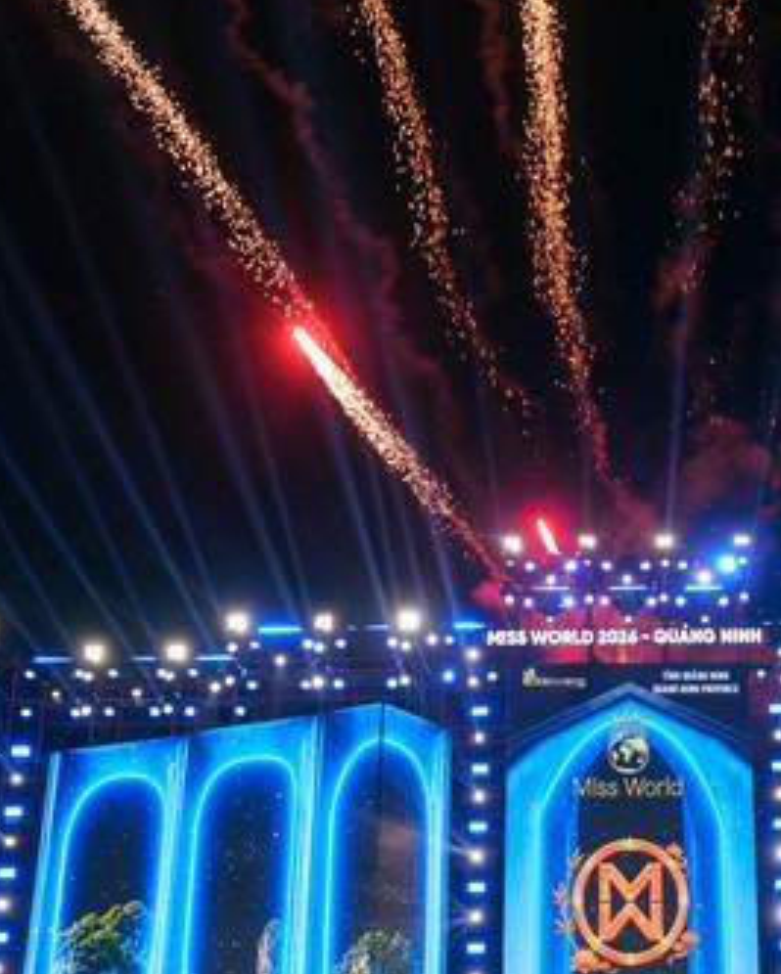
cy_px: 645
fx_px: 1645
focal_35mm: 57
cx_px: 605
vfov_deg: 32.7
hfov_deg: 26.3
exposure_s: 1/40
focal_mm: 24
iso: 320
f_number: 4.5
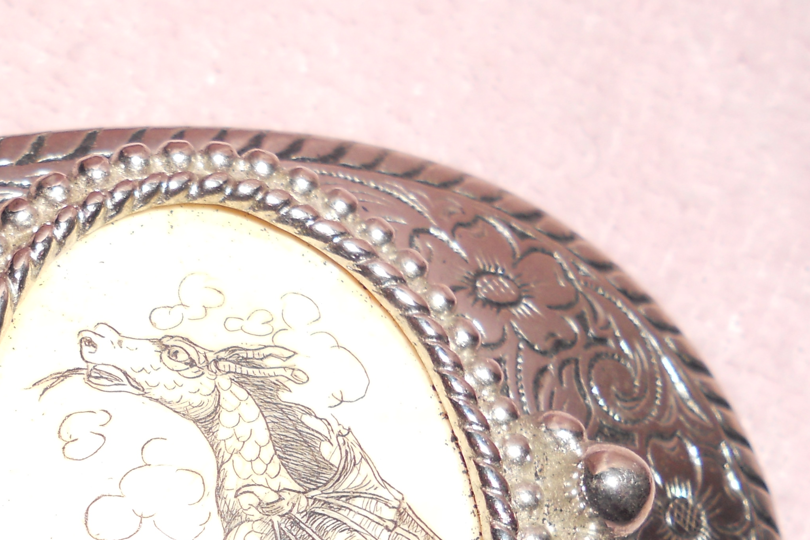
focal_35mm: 65
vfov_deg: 20.2
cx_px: 35
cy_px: 548
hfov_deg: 29.3
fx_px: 1462
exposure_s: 1/25
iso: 80
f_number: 8.8
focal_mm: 5.8
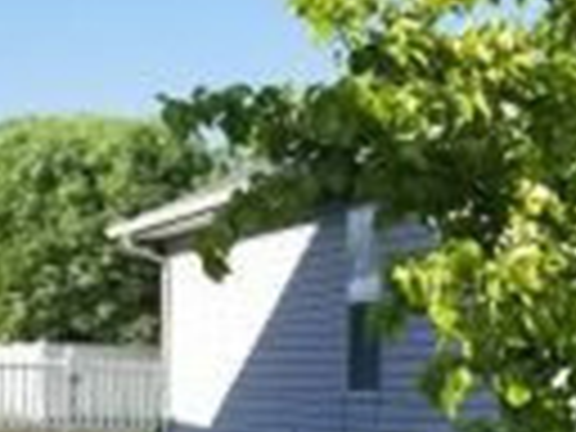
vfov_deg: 11.4
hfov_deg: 15.0
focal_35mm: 130
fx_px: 2163
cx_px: 536
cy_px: 284
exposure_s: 1/1768
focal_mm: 4.25
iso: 50
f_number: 1.7
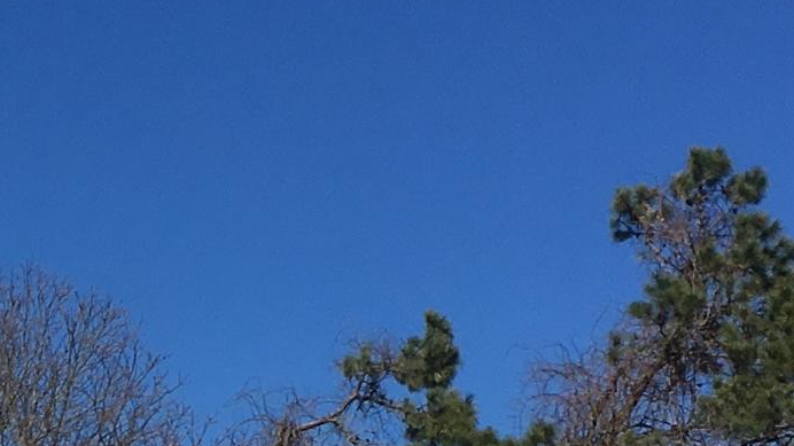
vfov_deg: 8.6
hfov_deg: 15.3
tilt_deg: +6.7
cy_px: 749
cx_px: -84
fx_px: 2884
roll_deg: +0.4
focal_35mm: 137
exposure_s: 1/3344
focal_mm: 4.15
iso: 25
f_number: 2.2
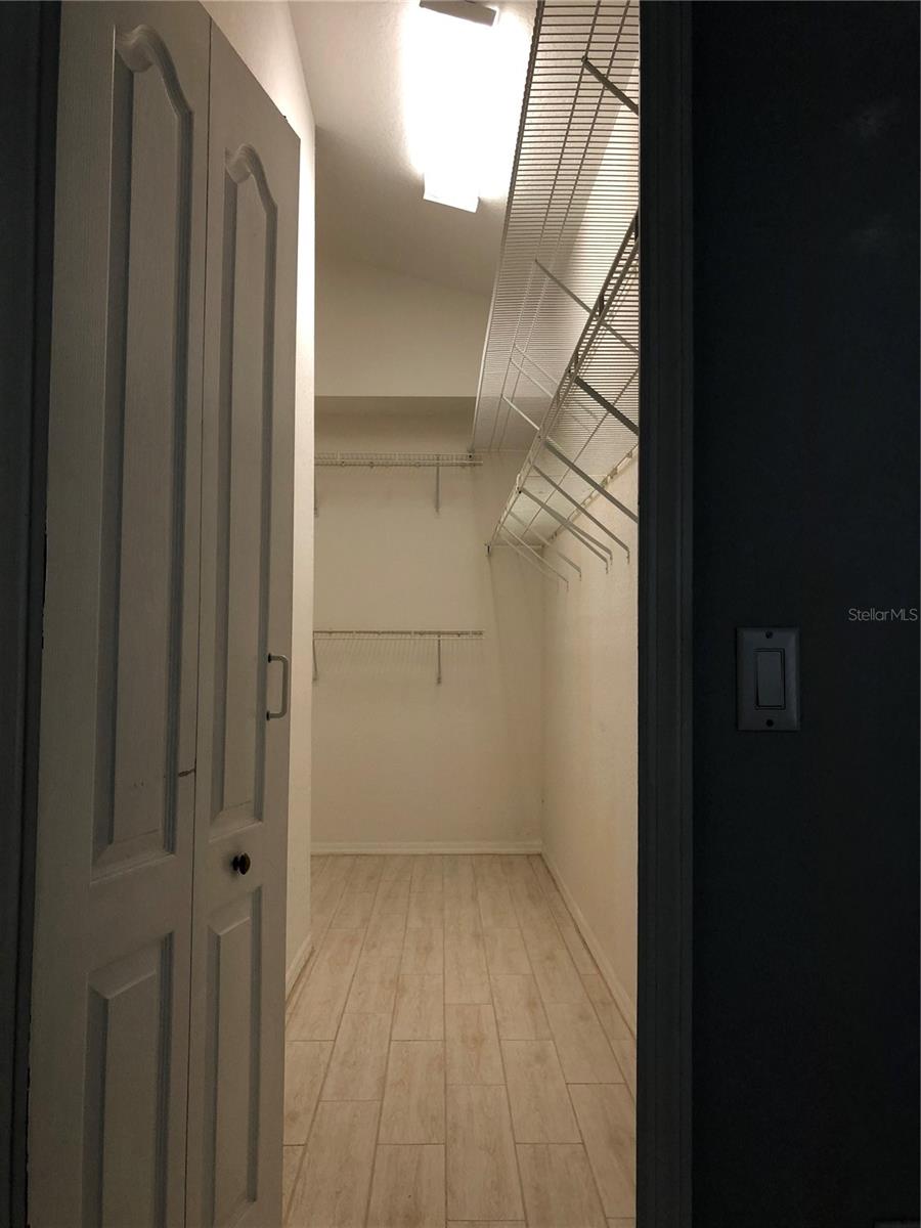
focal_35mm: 28
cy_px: 614
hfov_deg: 49.7
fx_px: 993
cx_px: 460
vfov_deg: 63.4
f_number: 1.8
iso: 40
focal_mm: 4
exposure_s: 1/20
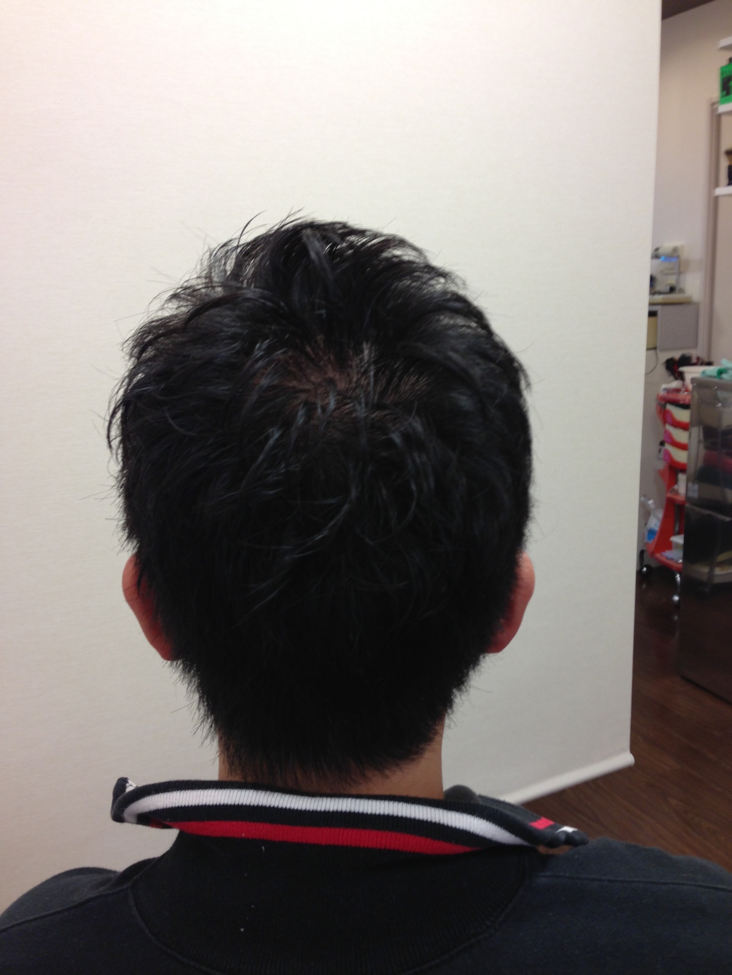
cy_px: 488
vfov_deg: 55.4
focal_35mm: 33
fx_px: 930
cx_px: 366
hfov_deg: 42.9
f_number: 2.4
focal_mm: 4.13
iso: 50
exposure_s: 1/24
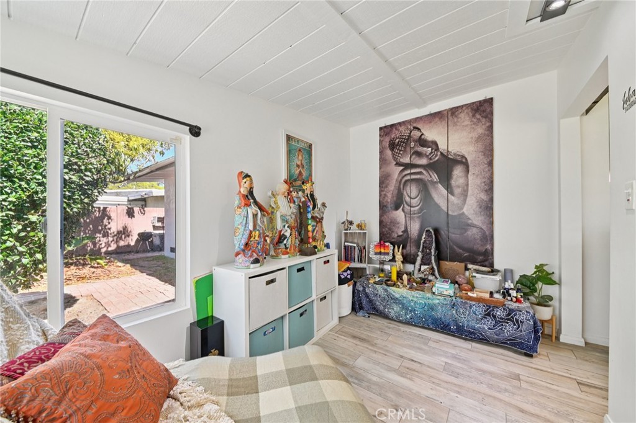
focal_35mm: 12
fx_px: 212
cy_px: 212
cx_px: 318
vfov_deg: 90.0
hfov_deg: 112.6
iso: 250
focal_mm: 12
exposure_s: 1/5
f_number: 8
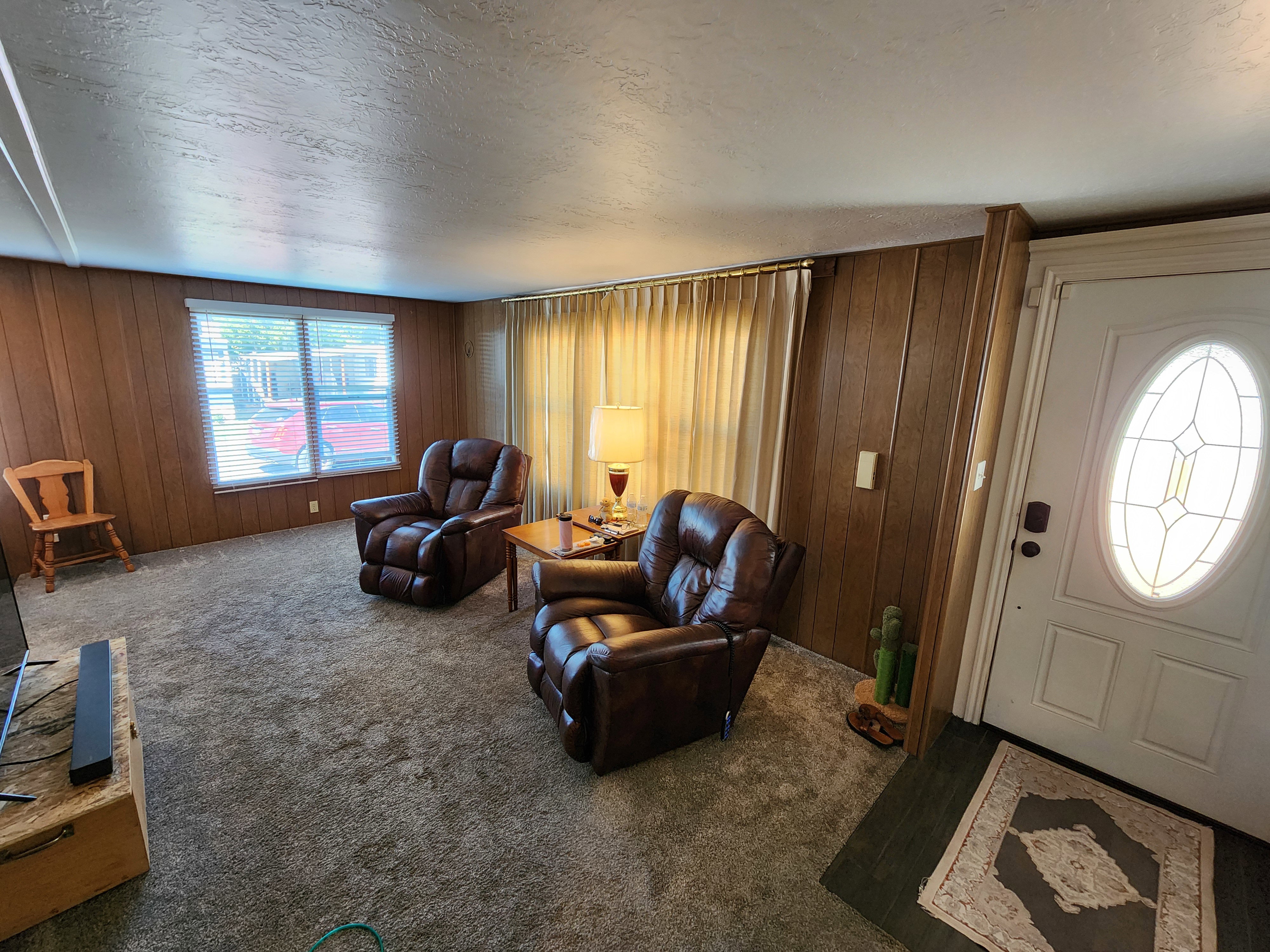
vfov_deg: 89.9
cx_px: 635
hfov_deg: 106.2
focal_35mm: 13
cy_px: 476
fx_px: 477
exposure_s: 1/60
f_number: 2.2
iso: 320
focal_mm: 2.2
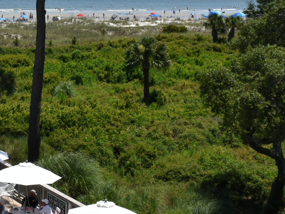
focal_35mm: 84
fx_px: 692
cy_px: 32
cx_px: -22
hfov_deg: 22.1
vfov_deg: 17.4
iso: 200
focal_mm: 18
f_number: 10
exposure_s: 1/400
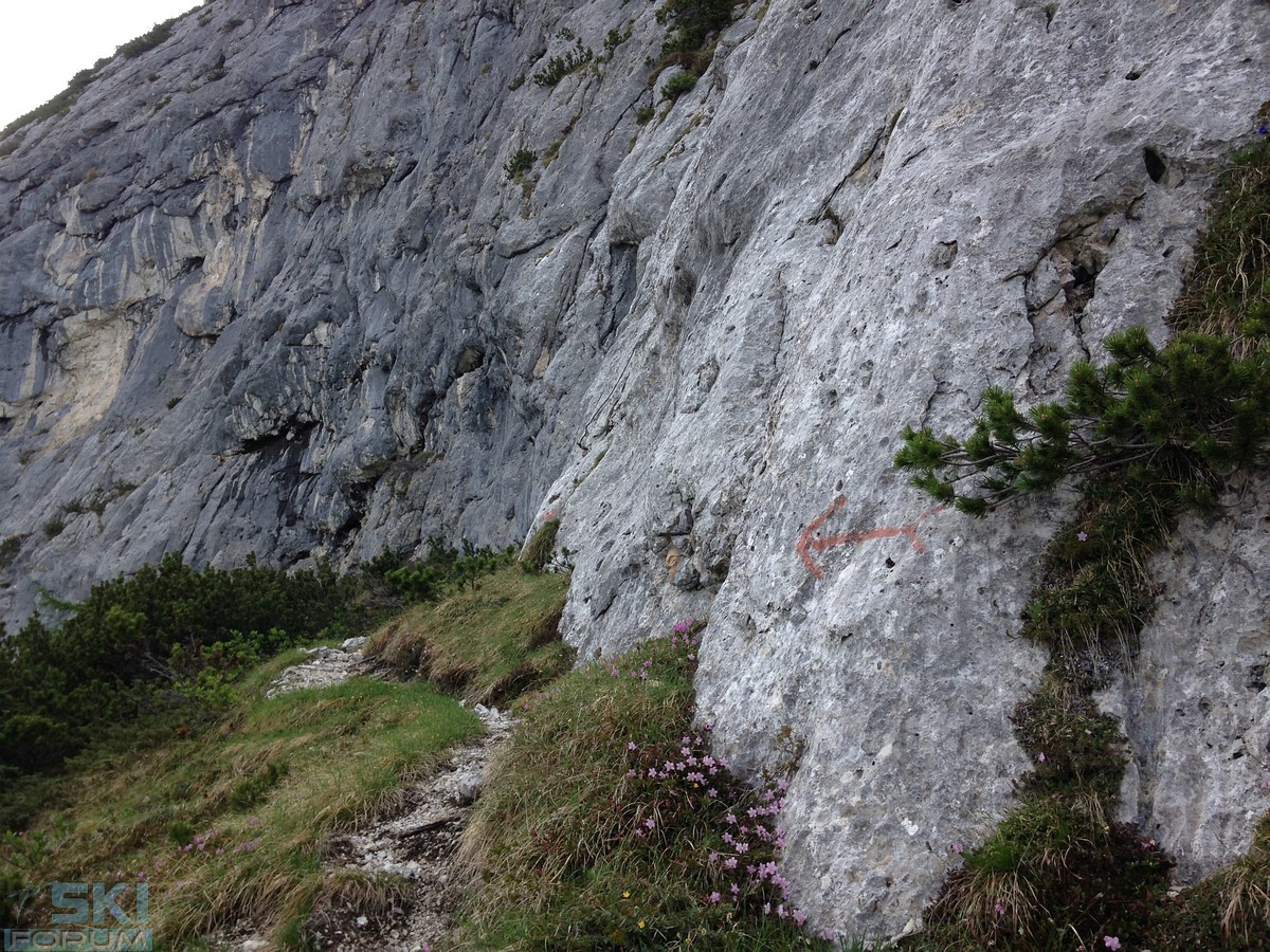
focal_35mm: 33
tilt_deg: +20.8
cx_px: 635
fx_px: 1211
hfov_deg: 55.4
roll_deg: -1.5
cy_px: 476
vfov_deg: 42.9
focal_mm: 4.12
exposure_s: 1/324
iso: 50
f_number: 2.4
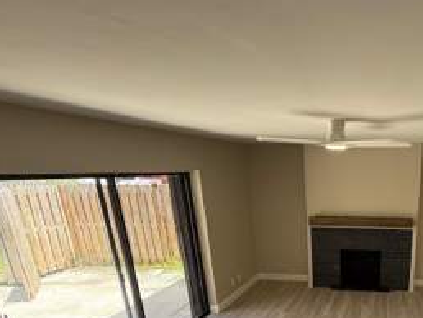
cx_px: 361
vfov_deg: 49.0
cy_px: 269
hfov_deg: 59.7
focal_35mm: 26
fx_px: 318
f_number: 2.2
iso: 100
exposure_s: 1/99
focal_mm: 2.22
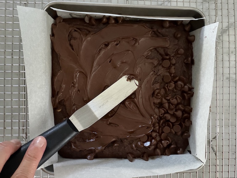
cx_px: 118
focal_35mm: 30
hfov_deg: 60.0
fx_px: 205
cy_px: 89
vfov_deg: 46.8
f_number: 1.9
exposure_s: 1/18
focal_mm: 2.71
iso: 640
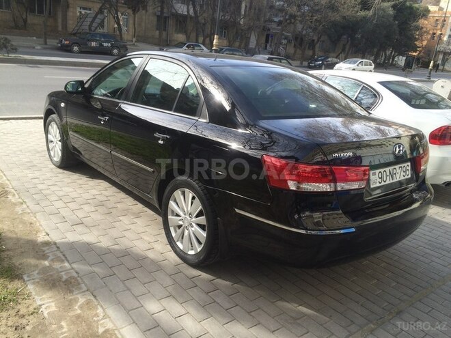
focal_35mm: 29
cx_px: 226
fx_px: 378
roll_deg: -5.8
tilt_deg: -18.4
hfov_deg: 61.7
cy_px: 169
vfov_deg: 48.2
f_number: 2.2
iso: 32
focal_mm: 4.15
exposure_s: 1/533
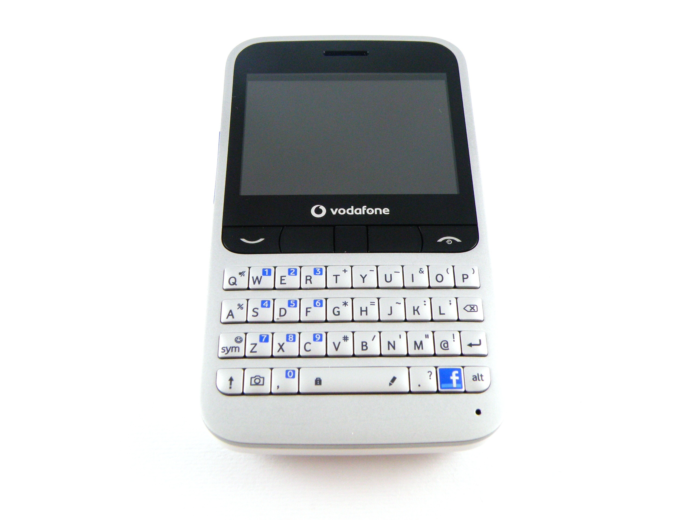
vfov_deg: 36.8
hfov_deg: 47.9
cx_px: 346
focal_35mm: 39
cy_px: 260
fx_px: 781
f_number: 5
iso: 200
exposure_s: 1/80
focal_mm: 6.97
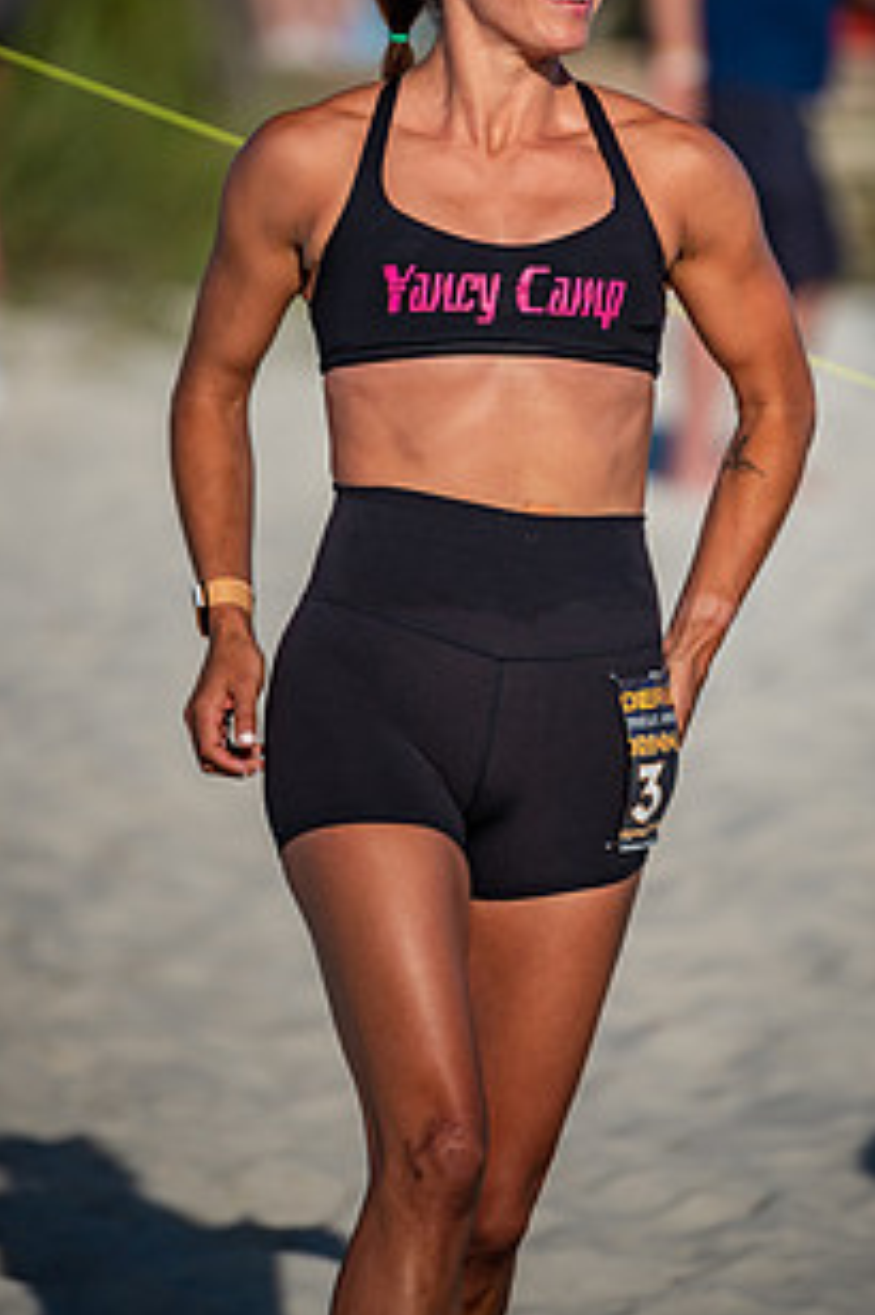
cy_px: 440
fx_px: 10146
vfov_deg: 7.4
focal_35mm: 278
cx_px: 427
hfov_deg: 4.9
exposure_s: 1/4000
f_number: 2.8
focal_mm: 190
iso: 280
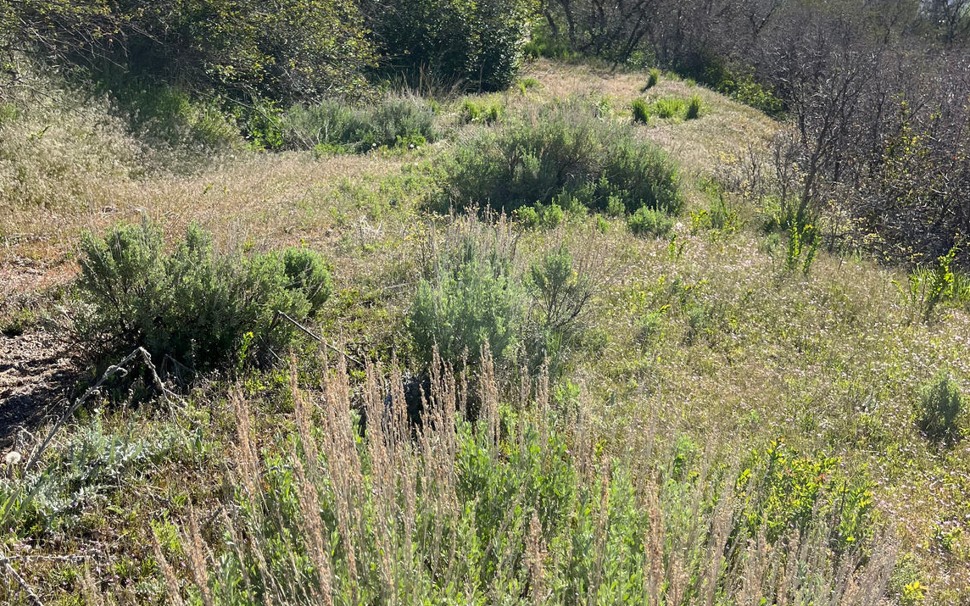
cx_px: 484
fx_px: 978
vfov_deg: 34.2
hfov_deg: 52.7
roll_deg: +5.3
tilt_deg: -10.6
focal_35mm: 37
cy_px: 208
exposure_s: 1/3623
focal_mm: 5.1
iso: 50
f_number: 1.6
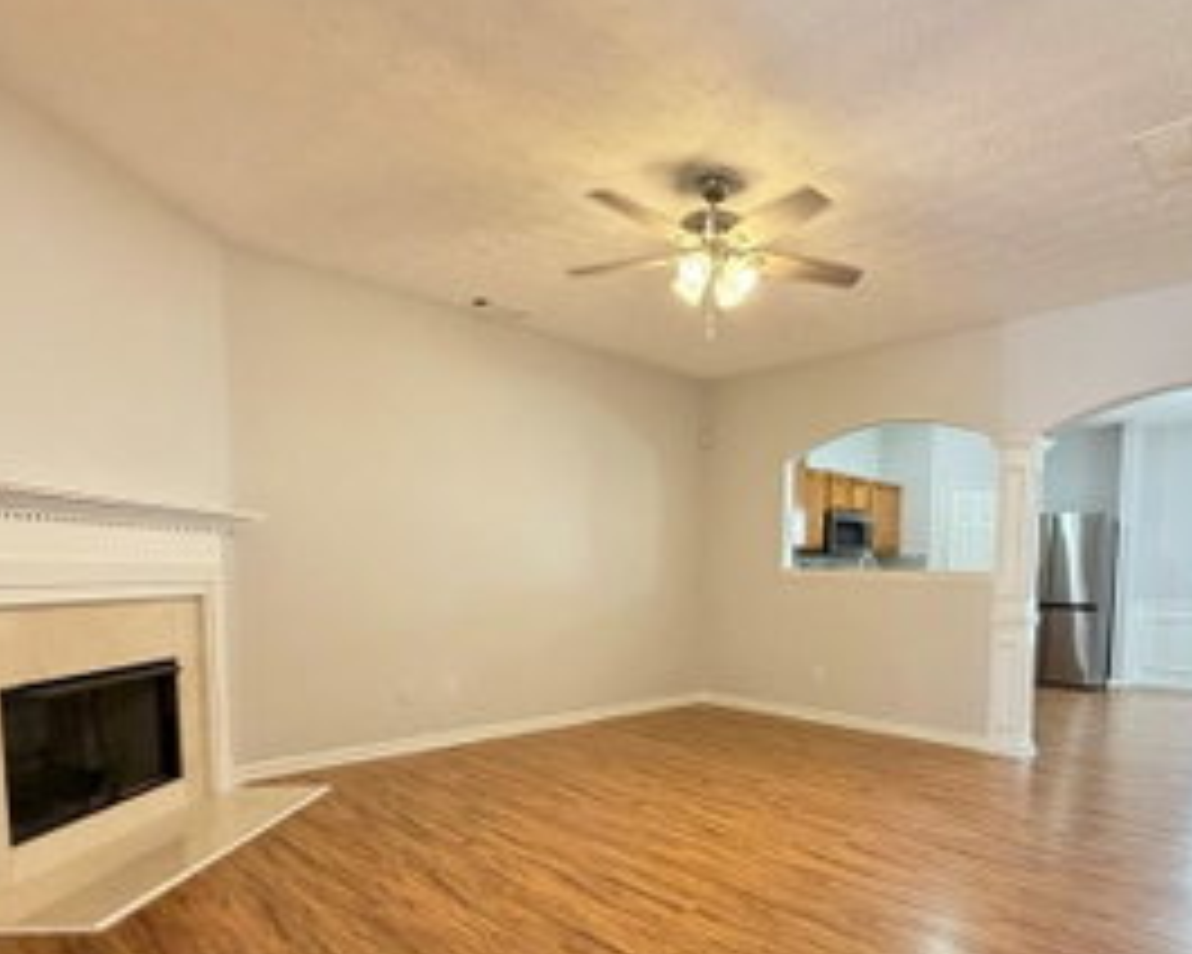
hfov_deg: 73.5
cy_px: 630
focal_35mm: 22
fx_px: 776
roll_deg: -0.6
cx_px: 762
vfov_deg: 61.7
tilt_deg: -4.6
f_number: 2.2
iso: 500
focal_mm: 2.22
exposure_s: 1/60
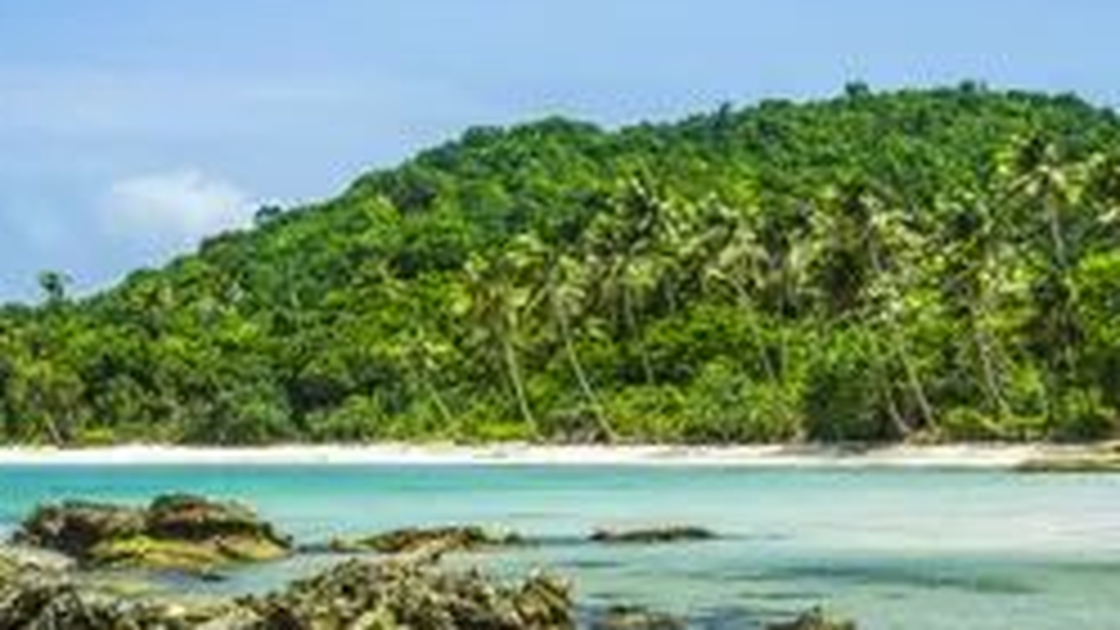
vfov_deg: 13.0
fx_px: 2762
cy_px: 500
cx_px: 787
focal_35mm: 93
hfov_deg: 22.8
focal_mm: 30
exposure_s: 1/250
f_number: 9
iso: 100
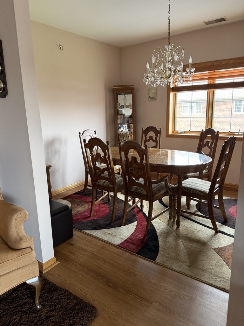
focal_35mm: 24
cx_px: 122
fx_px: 226
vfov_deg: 71.6
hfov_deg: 56.8
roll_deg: +2.0
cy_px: 163
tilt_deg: -11.2
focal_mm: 6.76
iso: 250
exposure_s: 1/60
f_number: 1.78
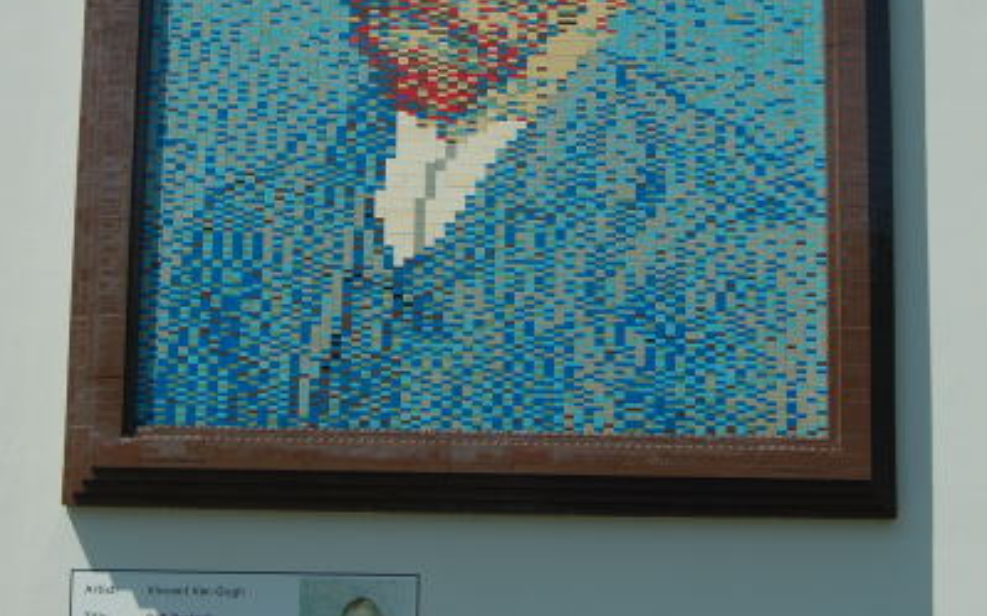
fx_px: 2307
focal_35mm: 86
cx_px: 466
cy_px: 148
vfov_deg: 15.1
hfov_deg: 24.1
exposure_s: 1/250
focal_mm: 35
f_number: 8
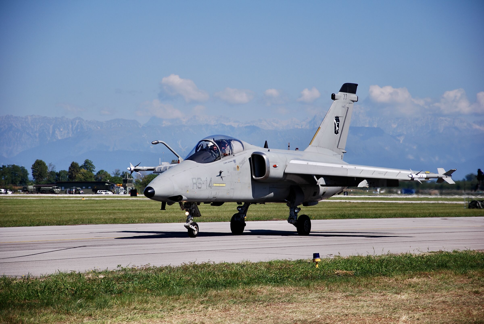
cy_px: 162
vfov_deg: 8.7
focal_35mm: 158
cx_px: 242
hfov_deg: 13.0
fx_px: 2120
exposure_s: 1/500
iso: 100
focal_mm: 105
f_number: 5.6
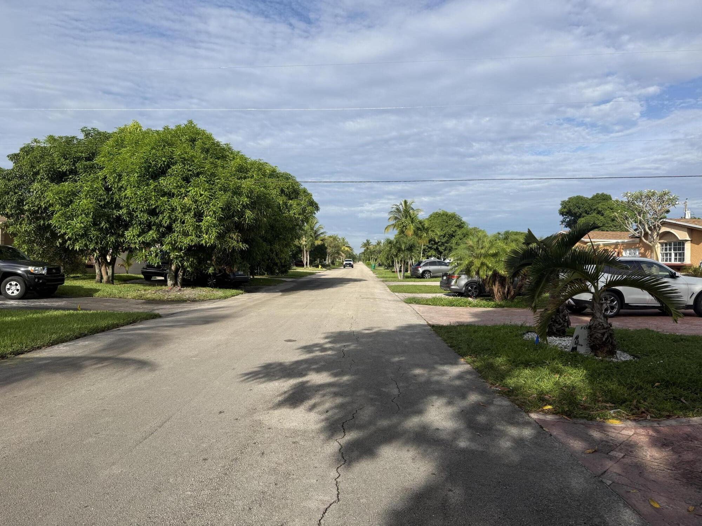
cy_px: 263
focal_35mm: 24
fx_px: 487
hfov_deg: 71.6
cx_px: 351
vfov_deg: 56.8
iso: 80
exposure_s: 1/4975
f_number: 1.78
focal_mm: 6.76
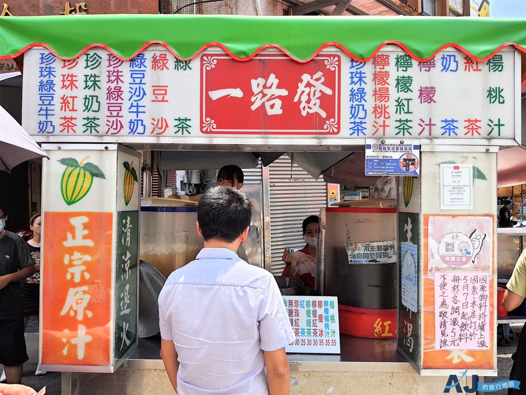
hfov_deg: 67.3
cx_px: 263
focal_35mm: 26
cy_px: 198
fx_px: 395
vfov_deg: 53.1
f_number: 1.7
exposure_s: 1/932
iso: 50
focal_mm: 4.32
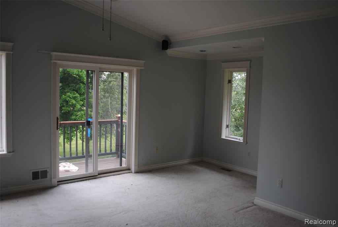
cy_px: 114
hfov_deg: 61.8
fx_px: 282
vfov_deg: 43.8
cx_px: 169
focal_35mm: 30
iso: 220
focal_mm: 20
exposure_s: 1/30
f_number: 3.8
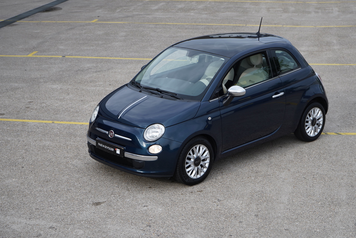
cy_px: 119
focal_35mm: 67
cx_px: 178
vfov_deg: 20.3
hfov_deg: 30.1
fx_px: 663
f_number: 5.6
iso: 100
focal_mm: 67
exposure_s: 1/160
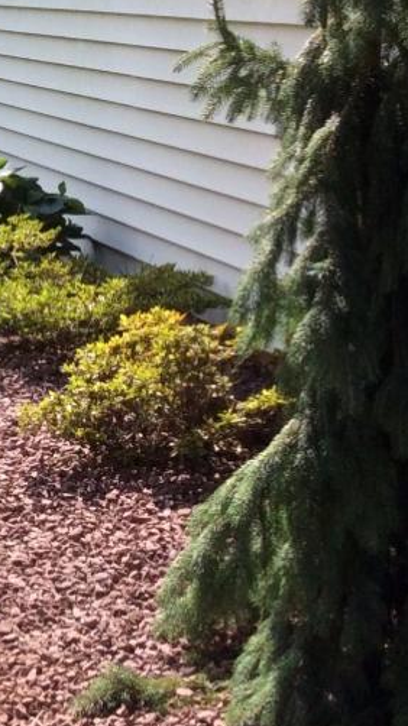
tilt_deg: -3.6
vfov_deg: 20.9
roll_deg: +2.9
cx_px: -527
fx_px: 1925
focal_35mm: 100
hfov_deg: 10.6
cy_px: 82
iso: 32
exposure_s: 1/555
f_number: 2.4
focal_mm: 3.3
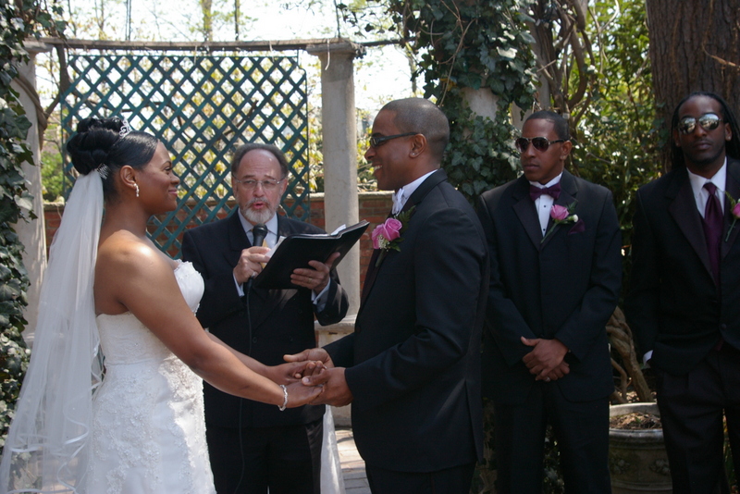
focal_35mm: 50
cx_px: 370
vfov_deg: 27.3
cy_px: 247
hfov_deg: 40.0
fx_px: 1018
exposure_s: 1/90
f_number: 8
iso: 400
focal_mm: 33
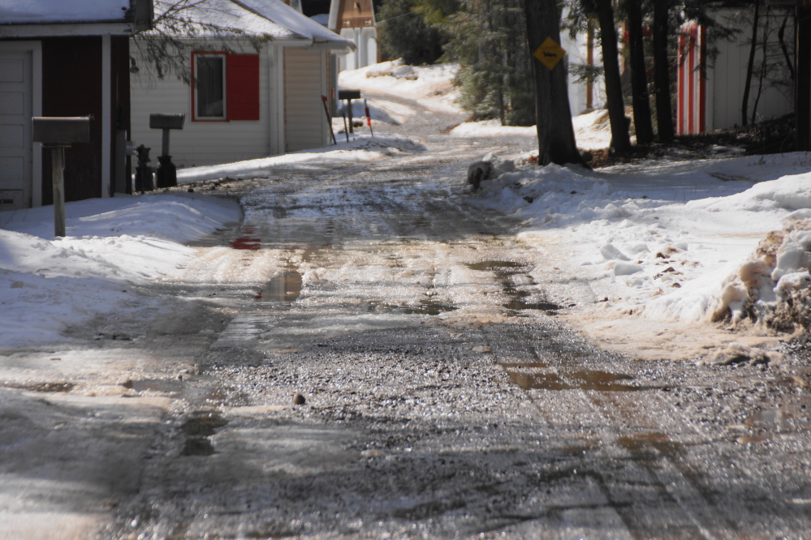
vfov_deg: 6.1
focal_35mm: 225
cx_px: 406
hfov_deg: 9.1
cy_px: 270
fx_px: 5068
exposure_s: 1/320
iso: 100
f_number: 6.3
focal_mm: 150
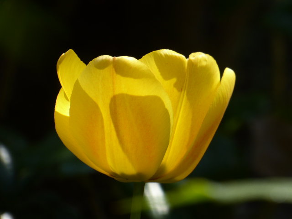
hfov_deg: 2.6
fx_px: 6352
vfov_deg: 2.0
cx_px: 146
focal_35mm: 753
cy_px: 110
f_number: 6.3
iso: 80
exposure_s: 1/125
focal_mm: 121.5
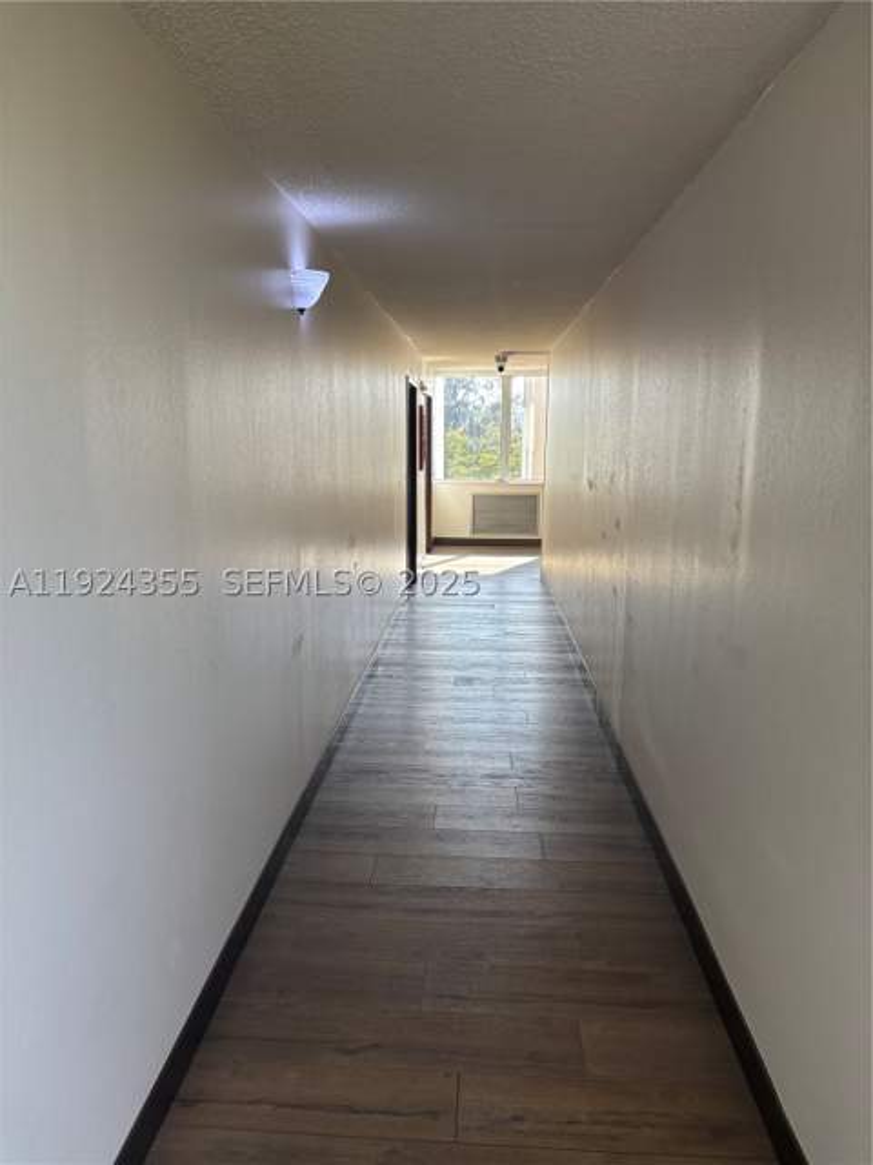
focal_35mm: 26
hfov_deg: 53.1
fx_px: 874
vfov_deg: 67.3
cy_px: 582
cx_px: 436
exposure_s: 1/121
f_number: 1.6
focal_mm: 5.96
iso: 80
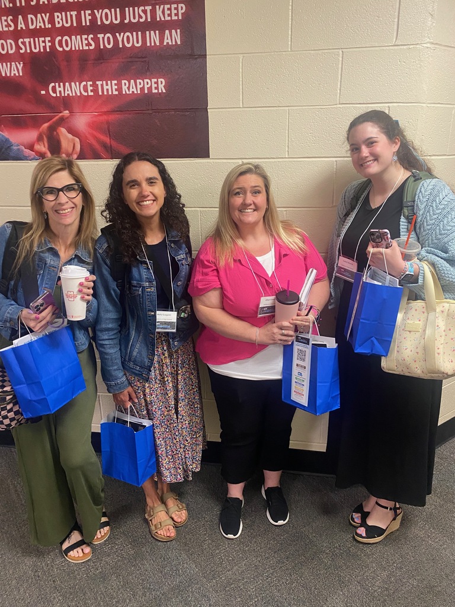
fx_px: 456
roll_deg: +1.5
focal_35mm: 26
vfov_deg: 67.3
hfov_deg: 53.1
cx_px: 228
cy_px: 304
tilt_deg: -18.2
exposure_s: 1/60
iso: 320
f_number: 1.8
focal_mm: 4.25
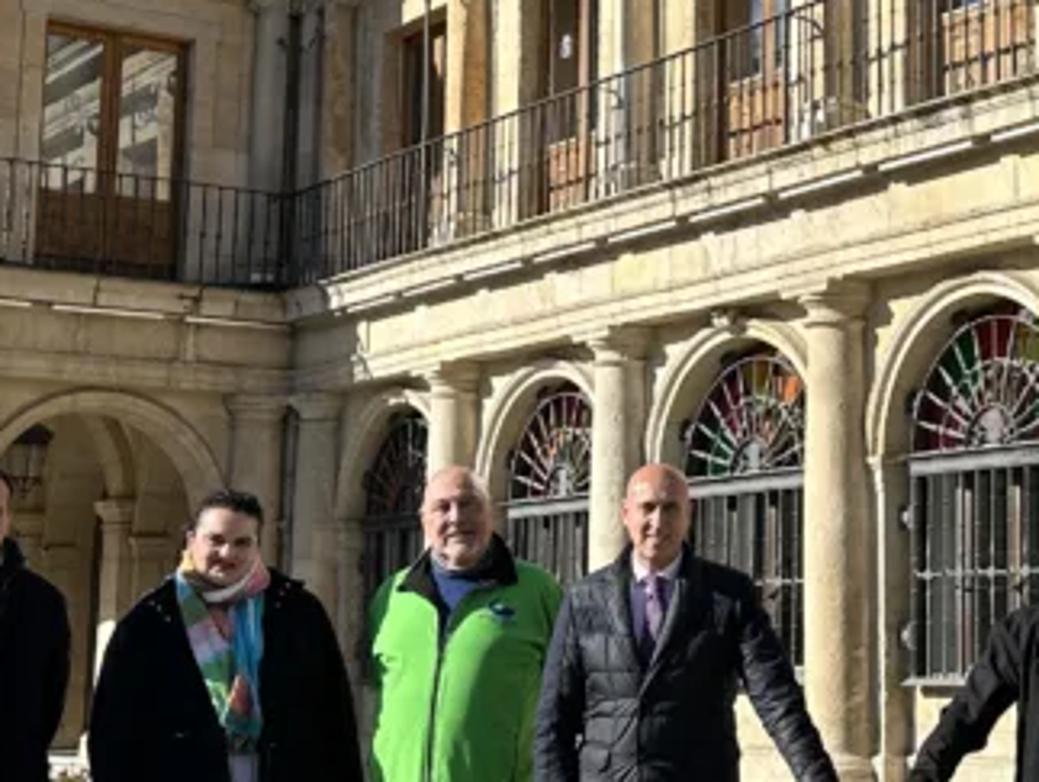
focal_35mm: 76
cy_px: 328
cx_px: 1084
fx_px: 2284
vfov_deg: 19.4
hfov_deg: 24.3
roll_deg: +0.0
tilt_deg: +9.0
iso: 80
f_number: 1.78
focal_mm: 6.86
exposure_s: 1/4348
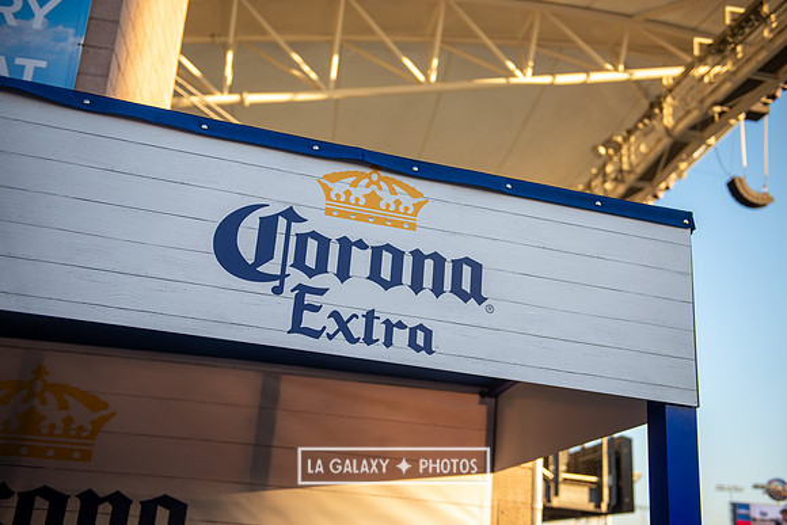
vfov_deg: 33.4
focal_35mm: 40
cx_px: 394
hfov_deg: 48.4
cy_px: 262
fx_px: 875
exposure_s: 1/800
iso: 125
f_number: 2.8
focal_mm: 40
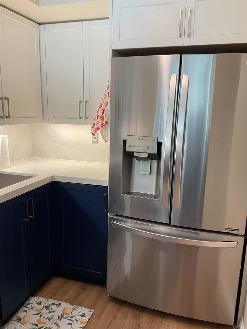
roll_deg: +0.1
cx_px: 124
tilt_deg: -12.6
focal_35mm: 29
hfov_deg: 48.2
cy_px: 164
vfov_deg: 61.7
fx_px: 276
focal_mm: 3
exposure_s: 1/60
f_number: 1.8
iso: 50
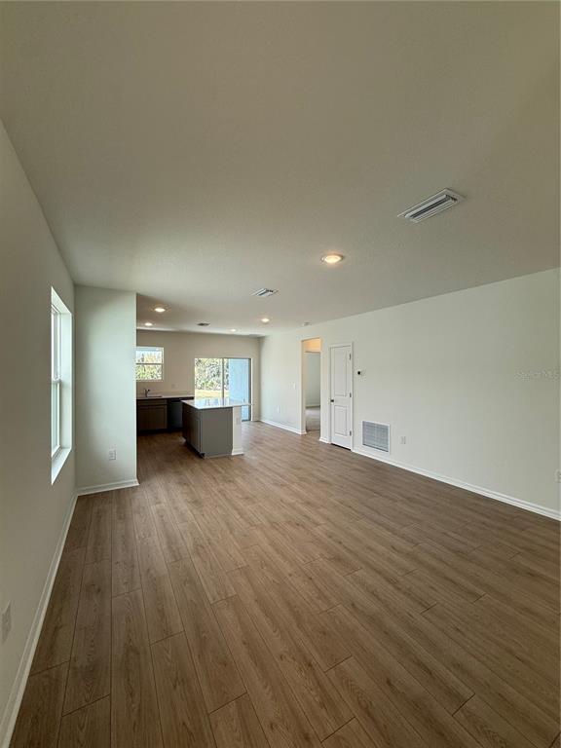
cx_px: 280
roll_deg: -0.5
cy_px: 374
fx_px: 303
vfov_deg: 102.1
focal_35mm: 14
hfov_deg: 85.7
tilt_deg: -0.1
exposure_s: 1/169
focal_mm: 2.22
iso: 64
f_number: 2.2
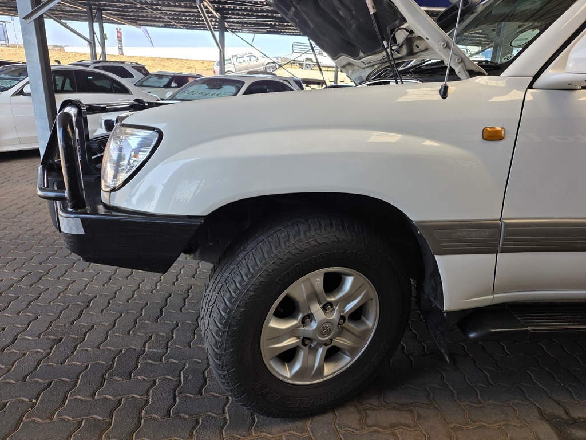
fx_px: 389
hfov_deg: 73.9
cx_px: 293
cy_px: 220
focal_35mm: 23
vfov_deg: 58.9
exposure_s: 1/180
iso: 32
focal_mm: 6.25
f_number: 1.7
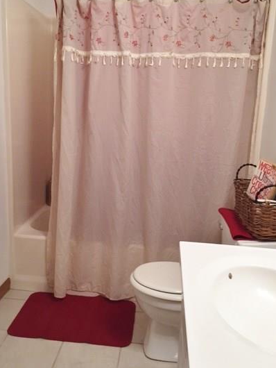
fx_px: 372
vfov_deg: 52.6
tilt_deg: -11.1
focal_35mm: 35
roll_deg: -2.5
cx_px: 129
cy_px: 174
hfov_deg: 40.7
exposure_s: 1/30
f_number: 2.2
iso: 50
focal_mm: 4.15
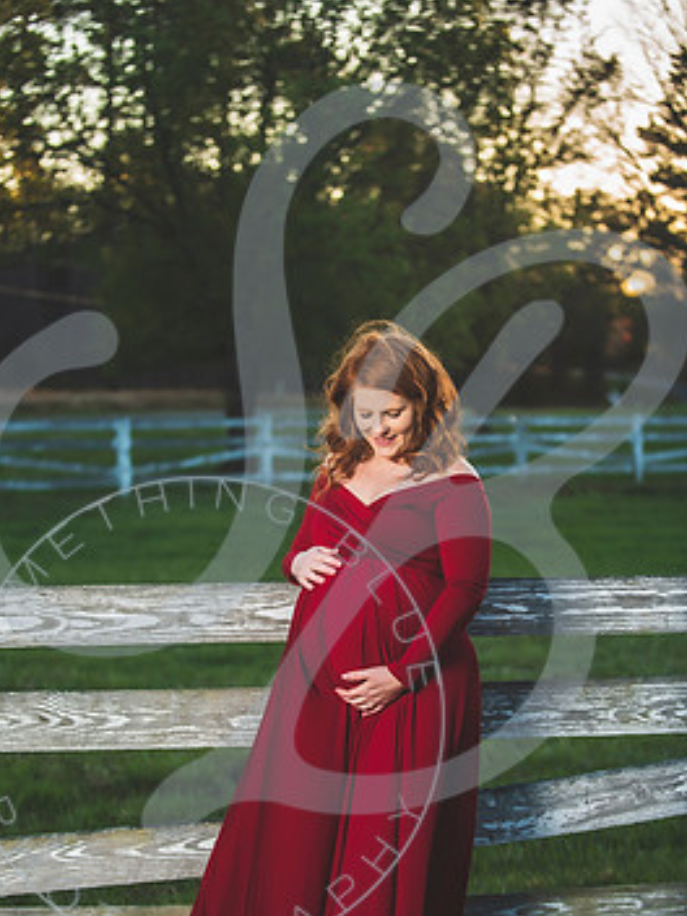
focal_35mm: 86
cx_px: 320
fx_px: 2276
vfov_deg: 22.7
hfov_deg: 17.2
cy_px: 520
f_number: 2.8
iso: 100
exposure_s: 1/250
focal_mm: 70
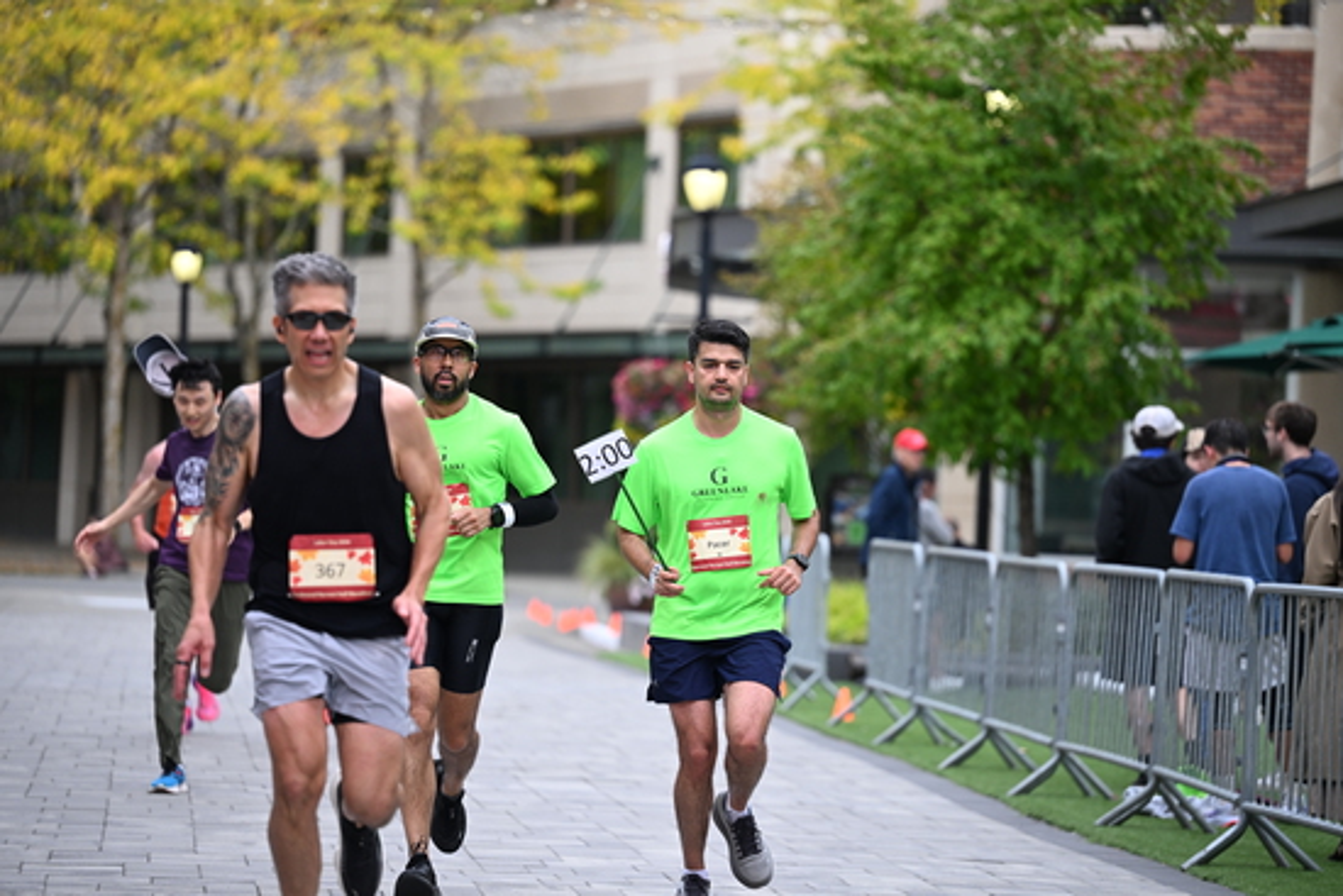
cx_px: 672
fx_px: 5410
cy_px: 448
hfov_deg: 14.1
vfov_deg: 9.5
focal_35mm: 145
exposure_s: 1/2000
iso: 640
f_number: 2.8
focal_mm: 145
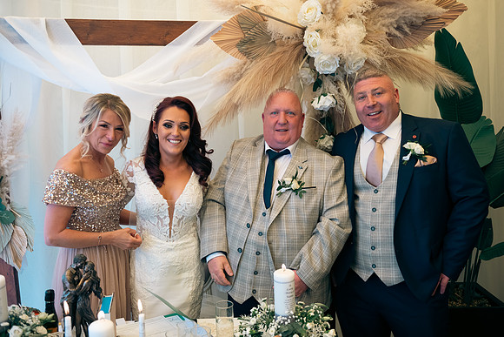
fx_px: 476
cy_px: 168
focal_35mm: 34
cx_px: 252
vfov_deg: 38.9
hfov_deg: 55.8
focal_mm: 34
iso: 250
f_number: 3.5
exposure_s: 1/250
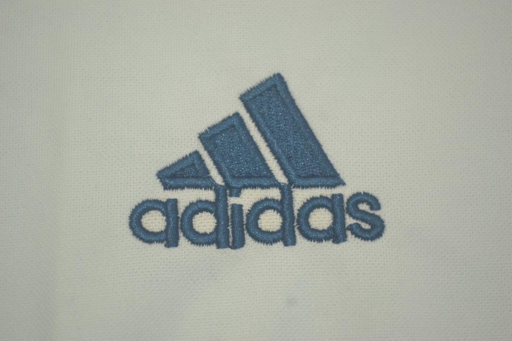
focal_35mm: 82
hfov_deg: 24.6
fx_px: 1173
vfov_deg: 16.6
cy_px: 170
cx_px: 256
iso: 200
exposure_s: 1/100
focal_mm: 55
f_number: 5.6
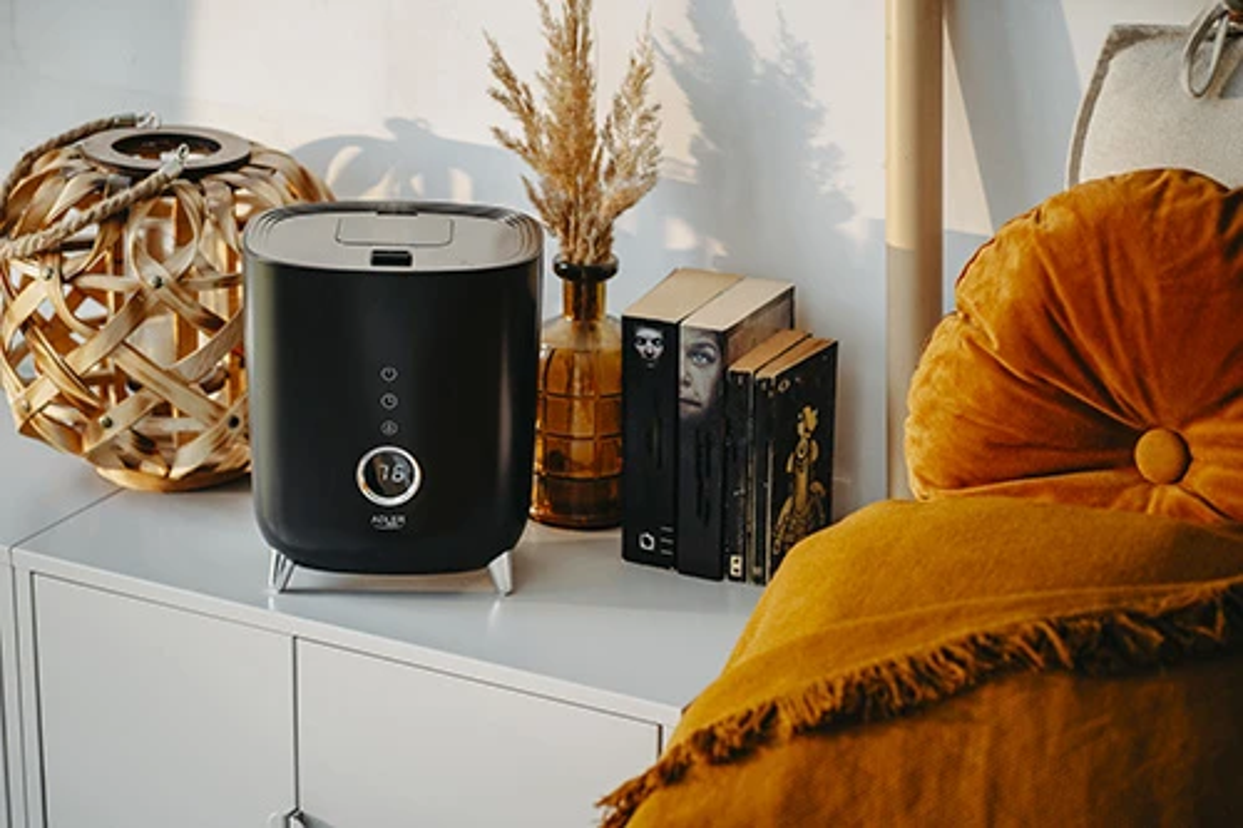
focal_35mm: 85
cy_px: 414
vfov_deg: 16.1
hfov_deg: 23.9
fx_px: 2934
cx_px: 622
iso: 100
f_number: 3.2
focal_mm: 85
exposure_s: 1/160
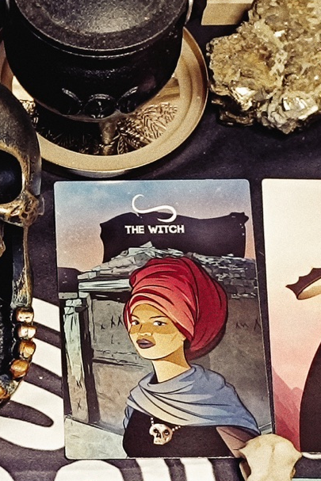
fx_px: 989
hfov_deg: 18.3
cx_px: 88
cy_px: 373
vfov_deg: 26.9
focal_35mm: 74
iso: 770
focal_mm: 6.14
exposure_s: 1/60
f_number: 1.65
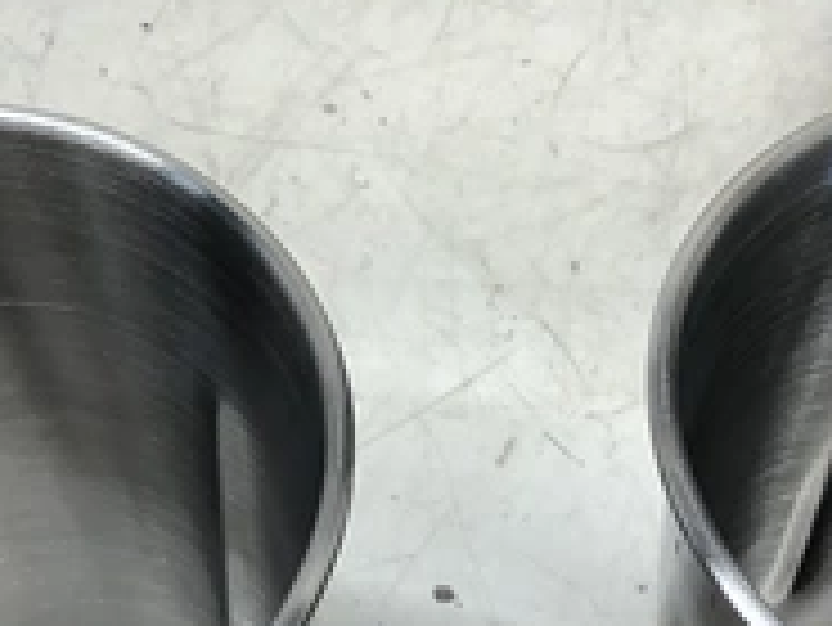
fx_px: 1611
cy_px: 540
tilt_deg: -63.0
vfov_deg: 21.6
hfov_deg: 28.9
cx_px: 463
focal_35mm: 67
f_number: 2.4
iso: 64
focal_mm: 3.3
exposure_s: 1/100
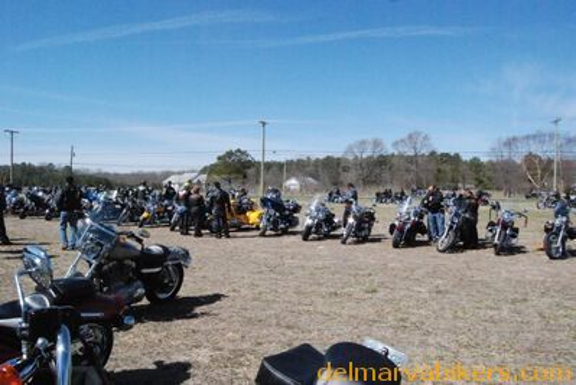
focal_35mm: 27
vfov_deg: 48.0
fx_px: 432
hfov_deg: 67.3
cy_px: 192
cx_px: 288
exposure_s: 1/1600
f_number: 20
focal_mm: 18
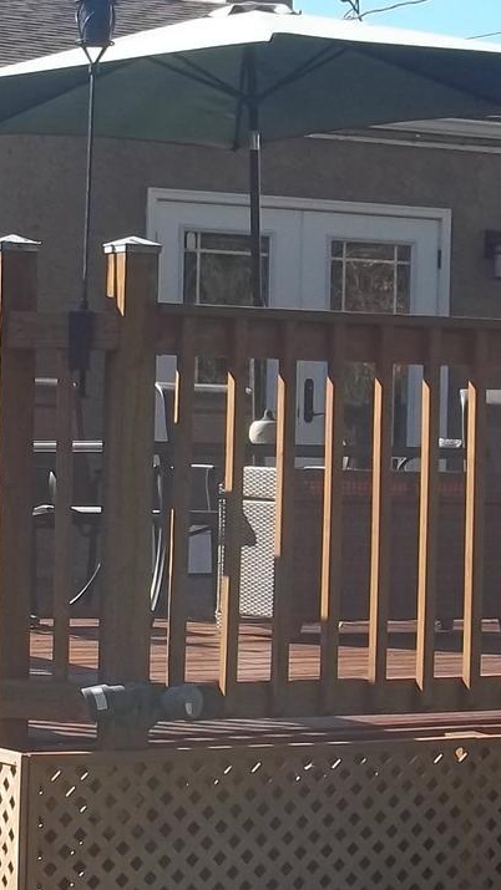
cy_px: 556
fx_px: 2433
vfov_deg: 20.7
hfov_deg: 11.7
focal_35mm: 103
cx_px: 35
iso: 64
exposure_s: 1/500
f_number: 3.3
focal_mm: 5.9
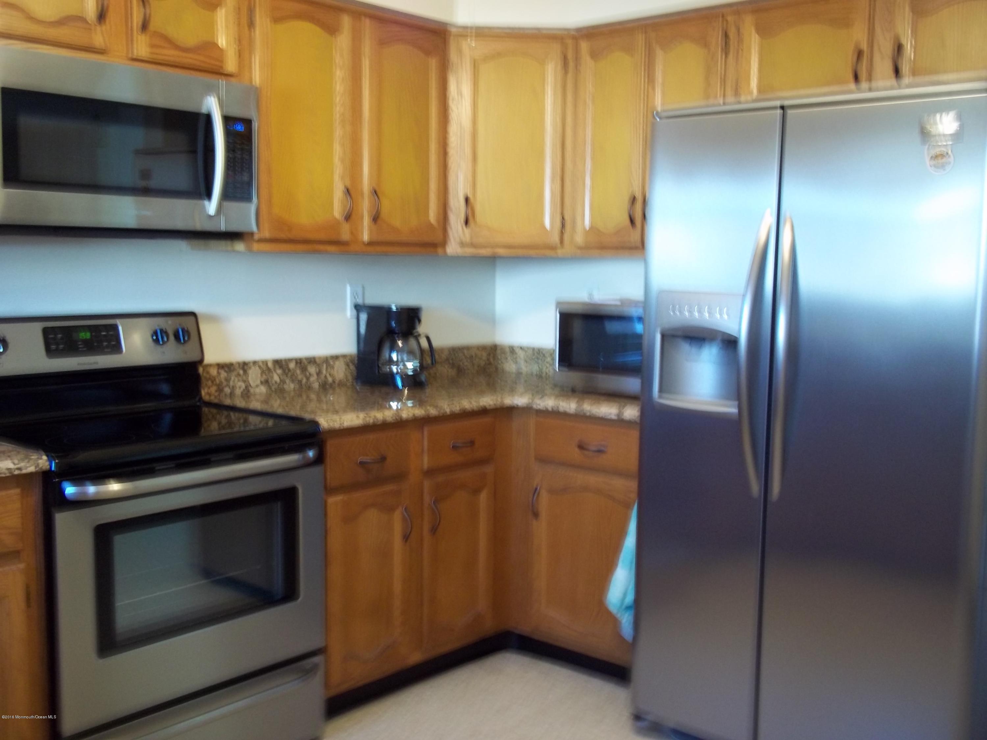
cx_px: 494
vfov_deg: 39.7
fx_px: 1026
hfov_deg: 51.4
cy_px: 370
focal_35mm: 36
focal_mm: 6.5
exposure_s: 1/8
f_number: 3.1
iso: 160
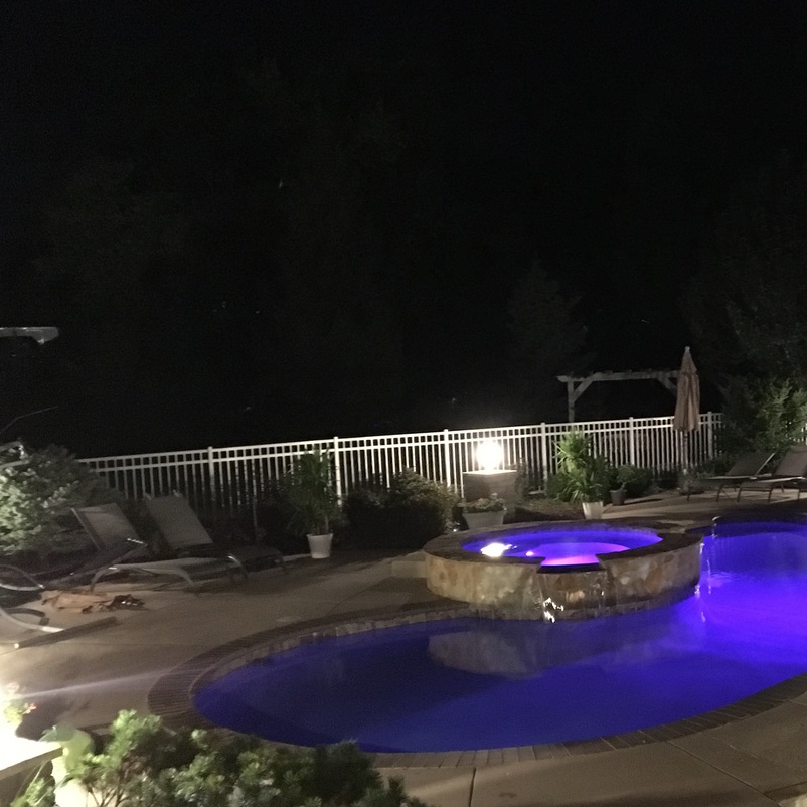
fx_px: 1213
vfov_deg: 36.7
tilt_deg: -6.2
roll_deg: +1.3
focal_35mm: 46
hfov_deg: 35.4
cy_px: 474
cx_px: 661
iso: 1250
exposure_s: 1/15
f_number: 2.2
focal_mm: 4.15
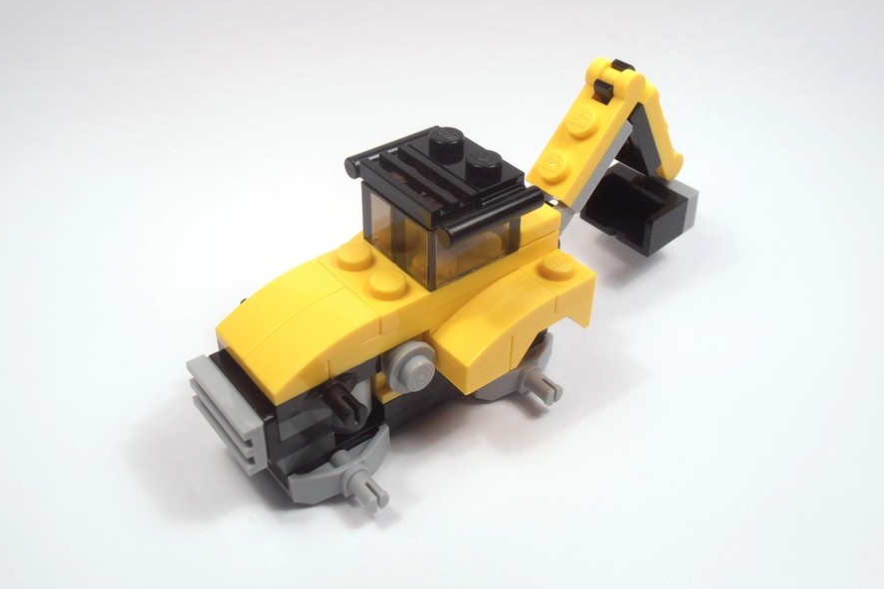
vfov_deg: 34.2
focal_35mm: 39
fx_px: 958
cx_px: 441
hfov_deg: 49.6
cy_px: 258
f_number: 3.9
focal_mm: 6.61
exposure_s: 1/100
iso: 80
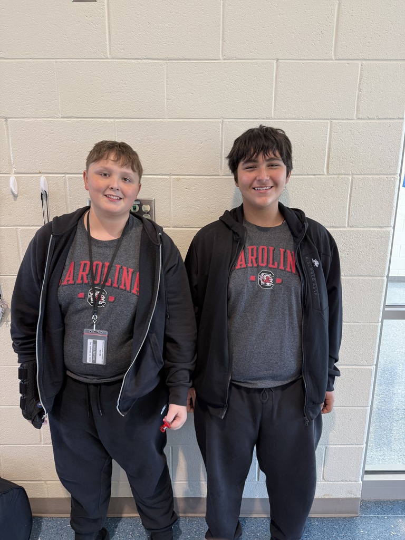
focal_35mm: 24
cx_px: 202
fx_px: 374
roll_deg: -0.9
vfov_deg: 71.6
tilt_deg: -13.4
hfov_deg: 56.8
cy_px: 270
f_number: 1.78
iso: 160
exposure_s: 1/120
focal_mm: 6.76
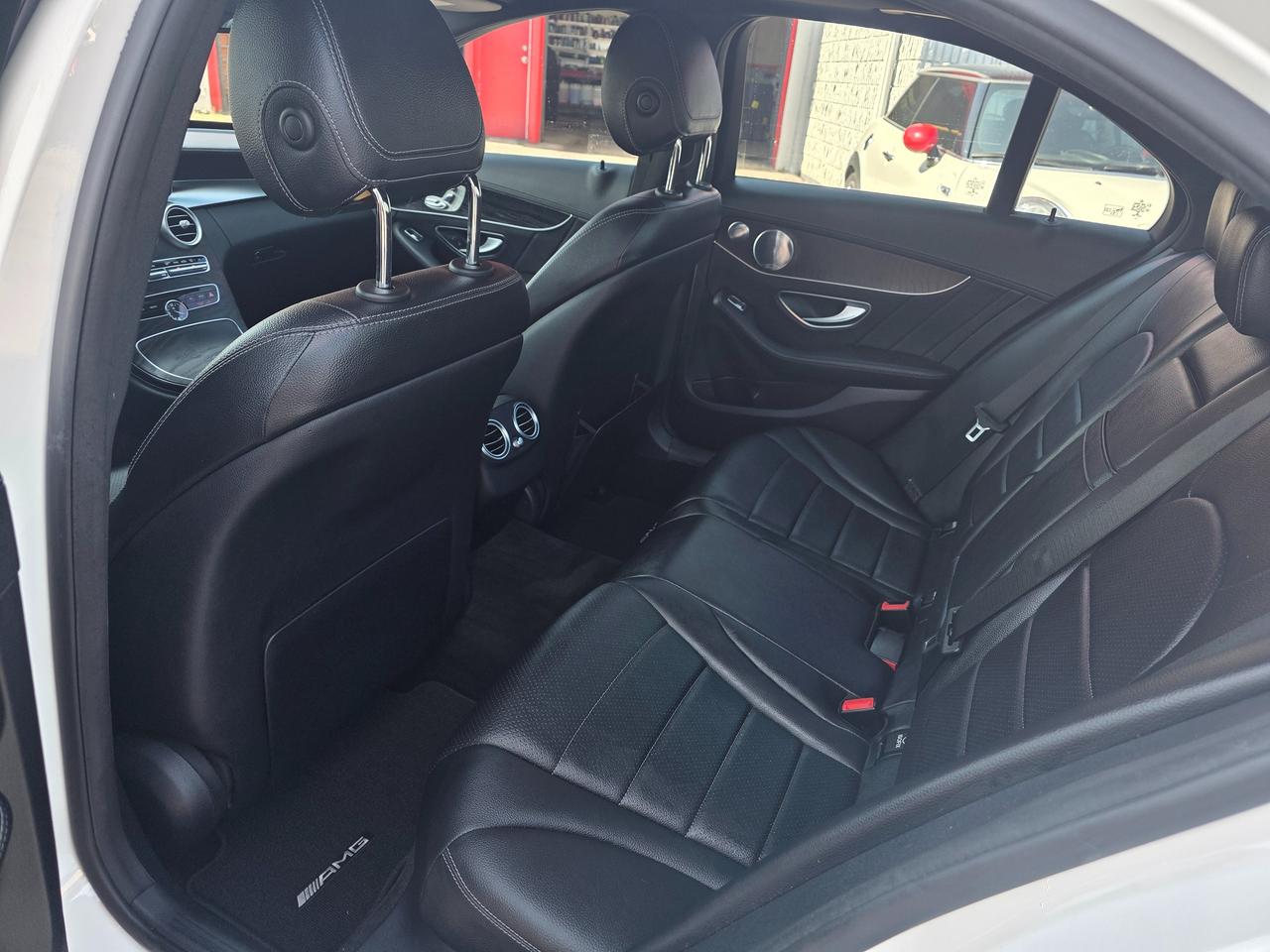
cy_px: 476
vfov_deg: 58.9
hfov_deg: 73.9
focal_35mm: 23
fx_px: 844
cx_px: 635
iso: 64
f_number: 1.7
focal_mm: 6.3
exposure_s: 1/180
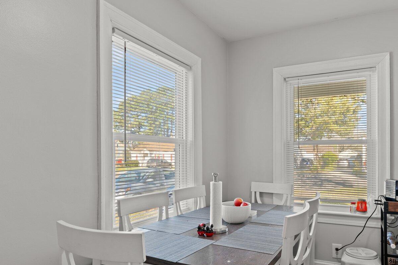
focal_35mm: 24
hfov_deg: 72.7
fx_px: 265
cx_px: 244
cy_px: 156
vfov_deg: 52.8
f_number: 9
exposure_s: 1/2
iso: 400
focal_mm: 14
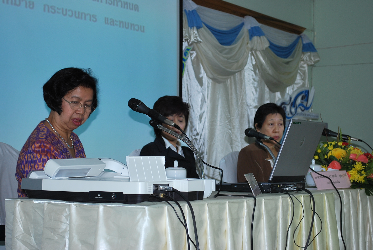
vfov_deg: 19.8
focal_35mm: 69
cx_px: 186
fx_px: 716
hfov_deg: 29.2
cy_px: 125
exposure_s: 1/15
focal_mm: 46
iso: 200
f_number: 5.6
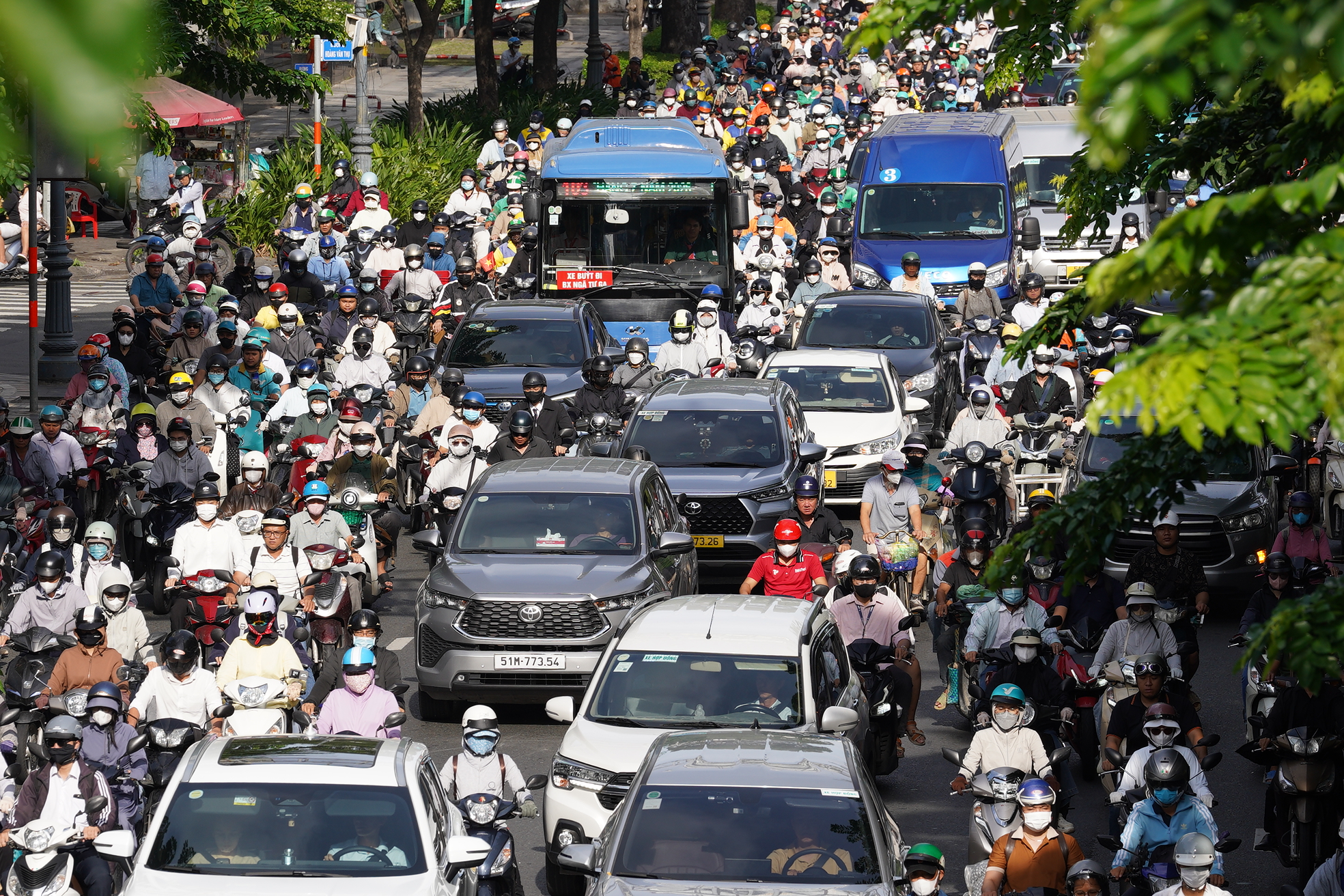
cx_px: 672
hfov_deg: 8.2
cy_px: 448
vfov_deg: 5.5
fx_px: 9333
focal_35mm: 250
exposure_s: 1/320
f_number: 7.1
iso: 125
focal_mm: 167
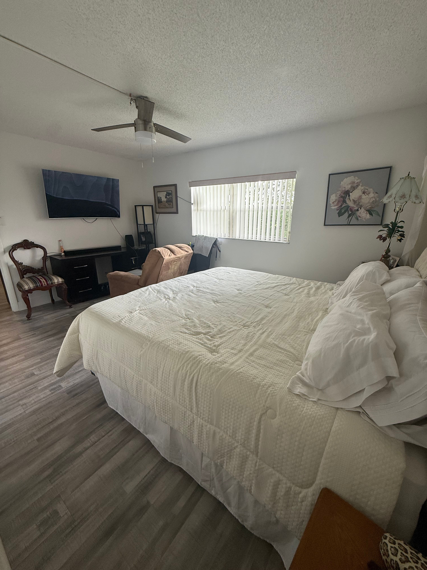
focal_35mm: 14
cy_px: 285
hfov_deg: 85.7
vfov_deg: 102.1
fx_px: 230
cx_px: 214
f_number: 2.2
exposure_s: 1/99
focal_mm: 2.22
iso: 80
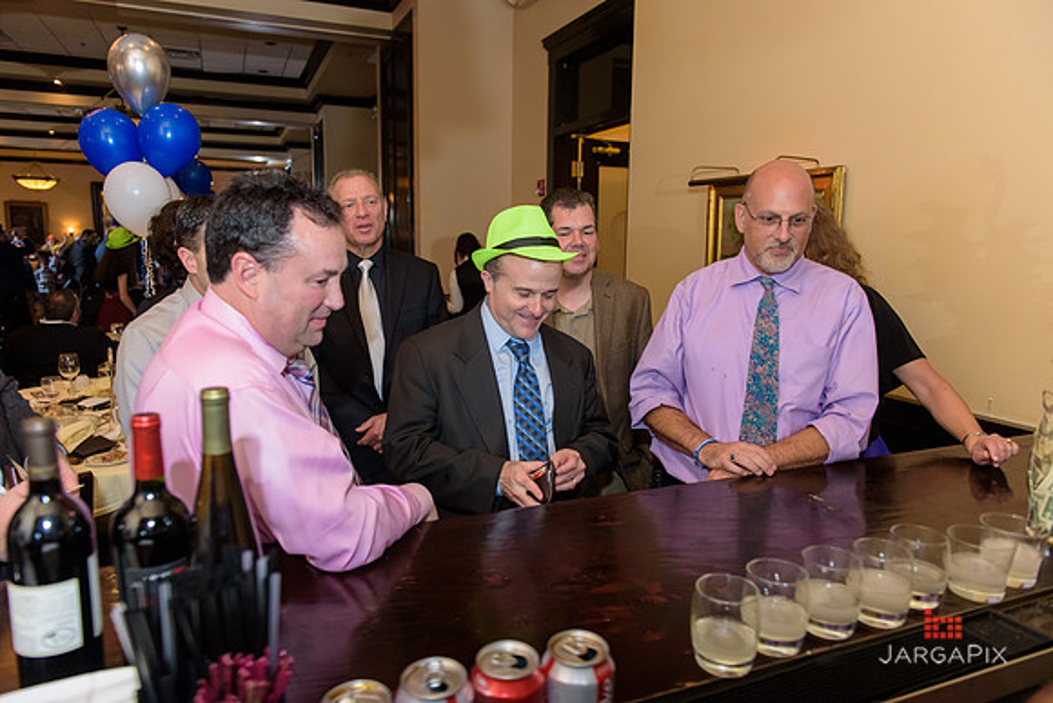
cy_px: 352
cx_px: 526
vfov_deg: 53.2
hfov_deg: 73.7
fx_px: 702
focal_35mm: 24
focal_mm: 24
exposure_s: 1/125
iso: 1600
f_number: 3.2
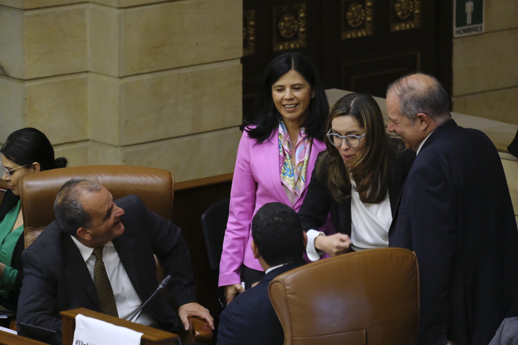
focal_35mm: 259
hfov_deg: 8.0
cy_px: 172
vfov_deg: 5.3
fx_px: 3726
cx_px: 259
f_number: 4.7
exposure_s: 1/80
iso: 8000
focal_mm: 172.4
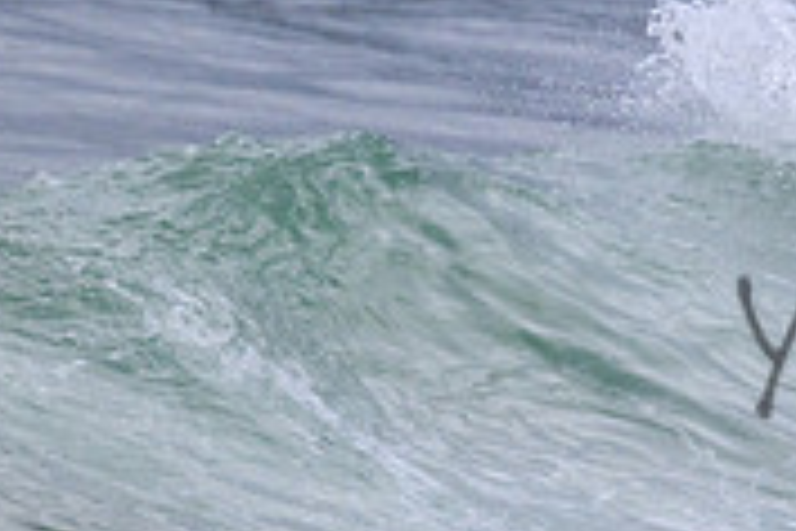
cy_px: 308
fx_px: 57949
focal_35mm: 2621
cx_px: 1201
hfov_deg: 0.8
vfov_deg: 0.5
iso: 1600
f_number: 11
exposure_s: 1/1600
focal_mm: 800
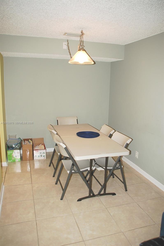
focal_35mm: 27
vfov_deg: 67.4
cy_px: 123
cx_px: 82
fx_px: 185
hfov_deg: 47.8
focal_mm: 18
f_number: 3.5
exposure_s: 1/60
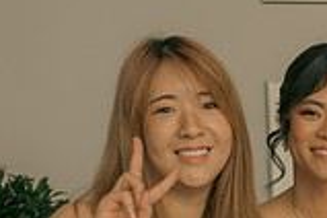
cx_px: 481
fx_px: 1090
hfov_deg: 15.8
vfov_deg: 11.1
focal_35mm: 120
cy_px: 307
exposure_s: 1/160
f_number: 3.5
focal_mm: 33
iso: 200
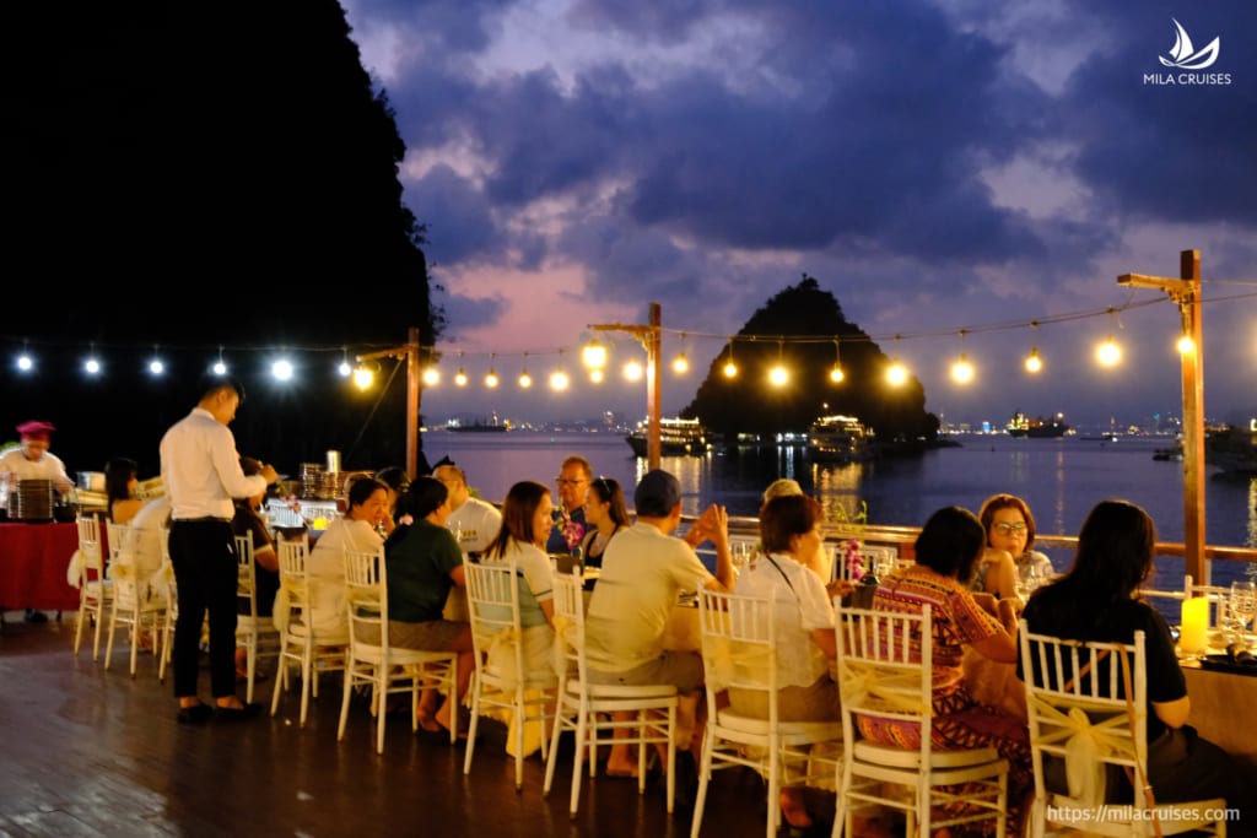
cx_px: 628
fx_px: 1571
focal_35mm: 45
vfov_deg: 29.9
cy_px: 419
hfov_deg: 43.6
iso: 6400
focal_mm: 30.2
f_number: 6.4
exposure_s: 1/14
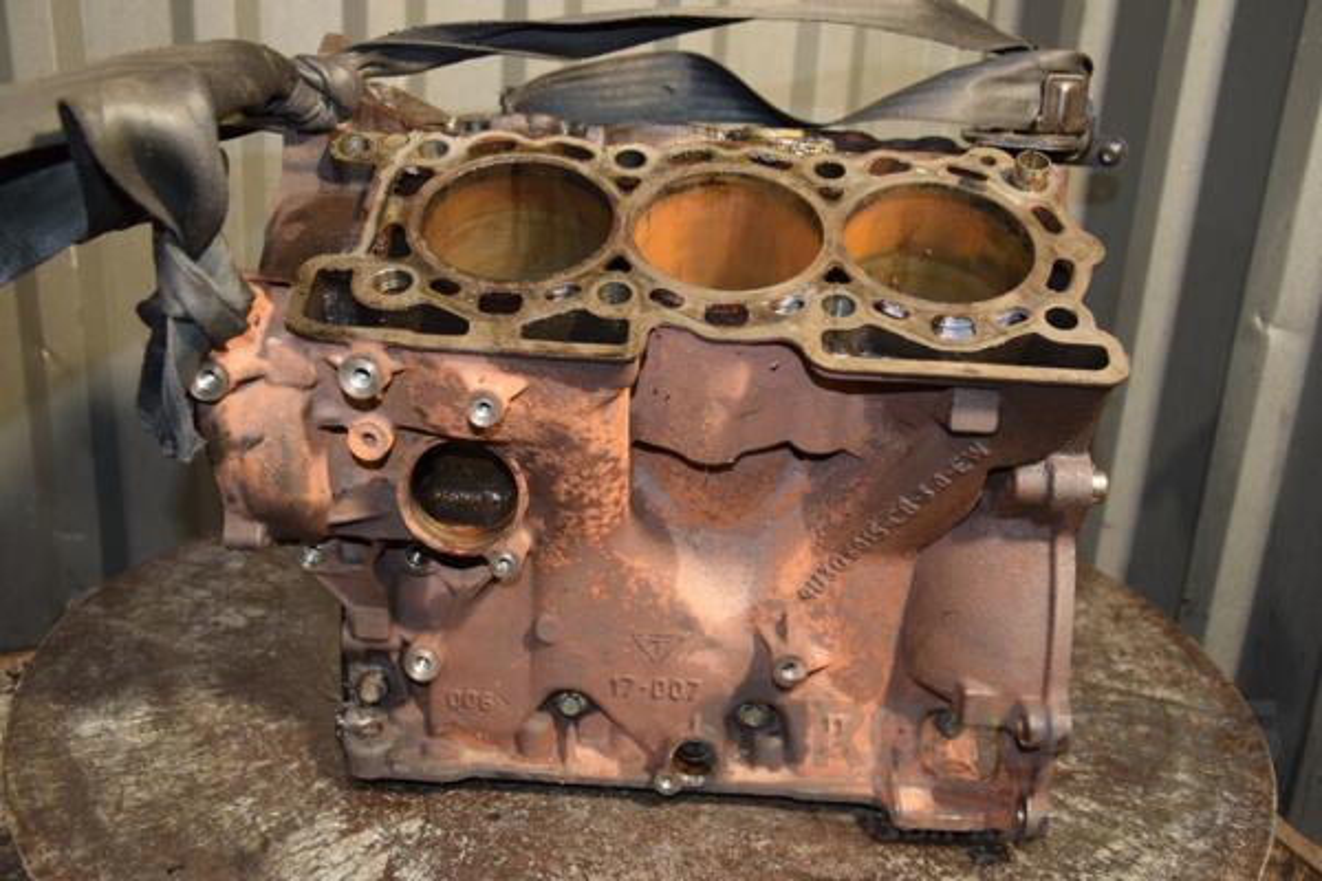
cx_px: 661
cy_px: 440
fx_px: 1322
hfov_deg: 53.1
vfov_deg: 36.9
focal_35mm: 36
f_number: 5
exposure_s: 1/60
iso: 800
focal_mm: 24
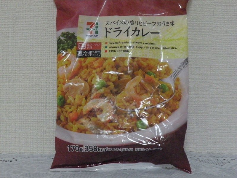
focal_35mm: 119
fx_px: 815
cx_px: 118
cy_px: 89
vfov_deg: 12.5
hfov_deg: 16.6
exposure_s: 1/60
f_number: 4.5
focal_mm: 21
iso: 800
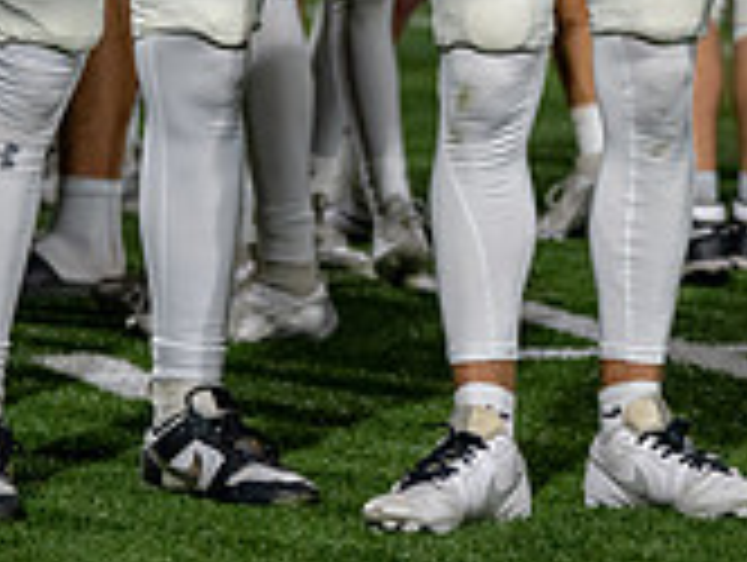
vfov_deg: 5.3
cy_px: -325
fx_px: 5965
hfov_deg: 7.2
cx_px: 508
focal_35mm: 276
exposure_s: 1/1000
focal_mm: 70
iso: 1600
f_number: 2.8
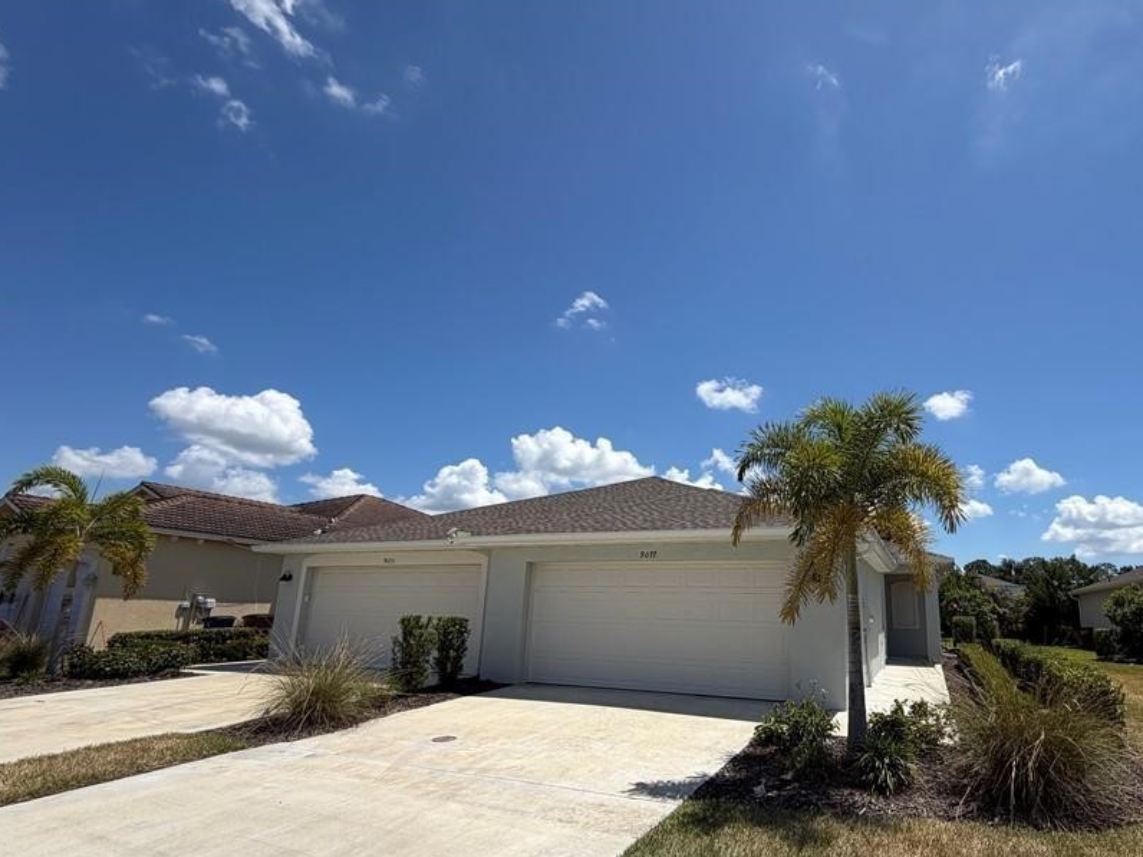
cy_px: 494
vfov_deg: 71.2
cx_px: 706
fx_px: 594
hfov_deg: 86.2
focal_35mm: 18
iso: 20
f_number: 2.2
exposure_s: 1/1431
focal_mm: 2.22
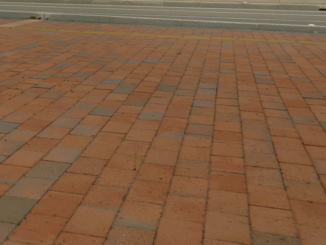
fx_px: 687
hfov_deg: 24.3
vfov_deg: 19.2
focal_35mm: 73
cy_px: -35
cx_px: -63
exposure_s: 1/500
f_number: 3.5
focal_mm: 5.2
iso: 64
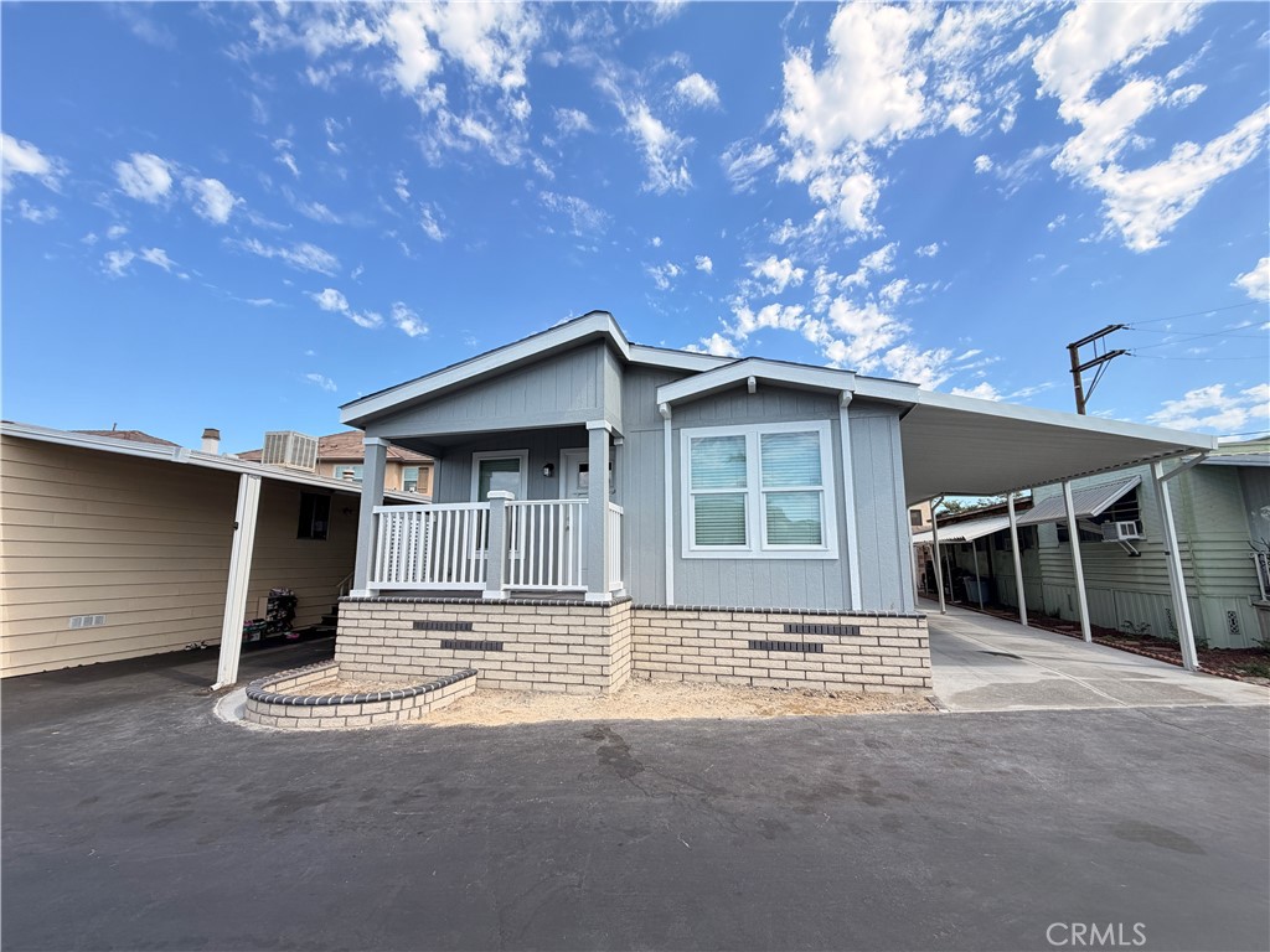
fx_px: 514
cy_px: 476
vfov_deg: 85.7
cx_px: 635
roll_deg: +0.0
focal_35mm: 14
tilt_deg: +9.1
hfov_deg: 102.1
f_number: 2.2
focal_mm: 2.22
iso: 40
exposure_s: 1/770
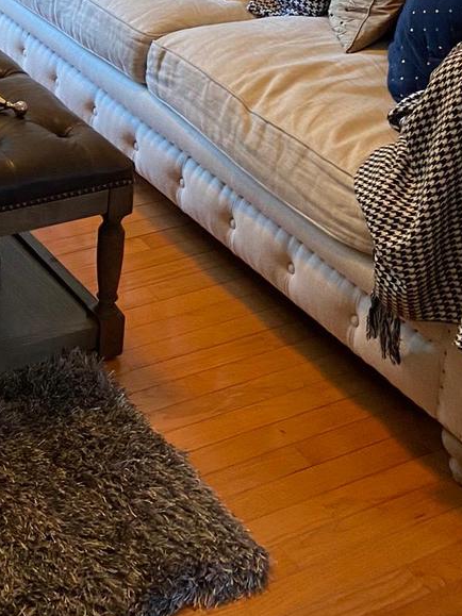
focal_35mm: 69
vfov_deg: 25.1
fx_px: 1228
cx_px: -71
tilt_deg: -14.0
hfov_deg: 20.1
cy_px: -139
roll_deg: -2.7
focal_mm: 4.25
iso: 80
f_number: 1.8
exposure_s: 1/60
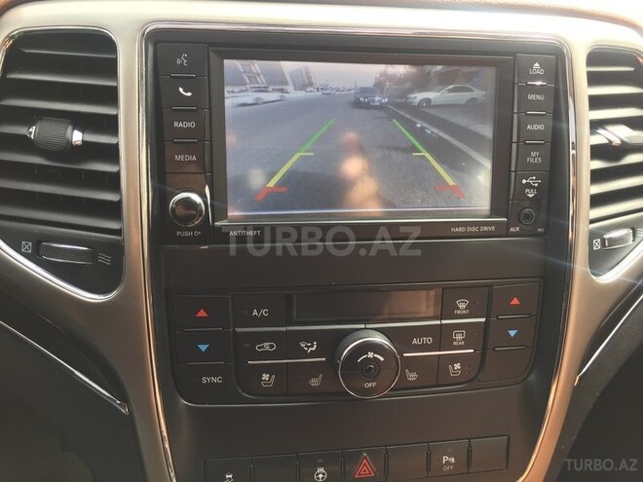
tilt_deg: -32.2
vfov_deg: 48.2
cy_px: 241
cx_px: 322
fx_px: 539
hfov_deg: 61.7
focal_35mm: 29
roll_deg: -2.8
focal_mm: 4.15
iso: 40
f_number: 2.2
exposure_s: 1/100
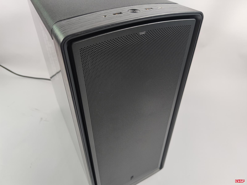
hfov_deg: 69.4
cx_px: 124
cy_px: 92
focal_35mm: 25
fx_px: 178
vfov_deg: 54.9
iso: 142
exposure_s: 1/100
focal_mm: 6.78
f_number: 1.85
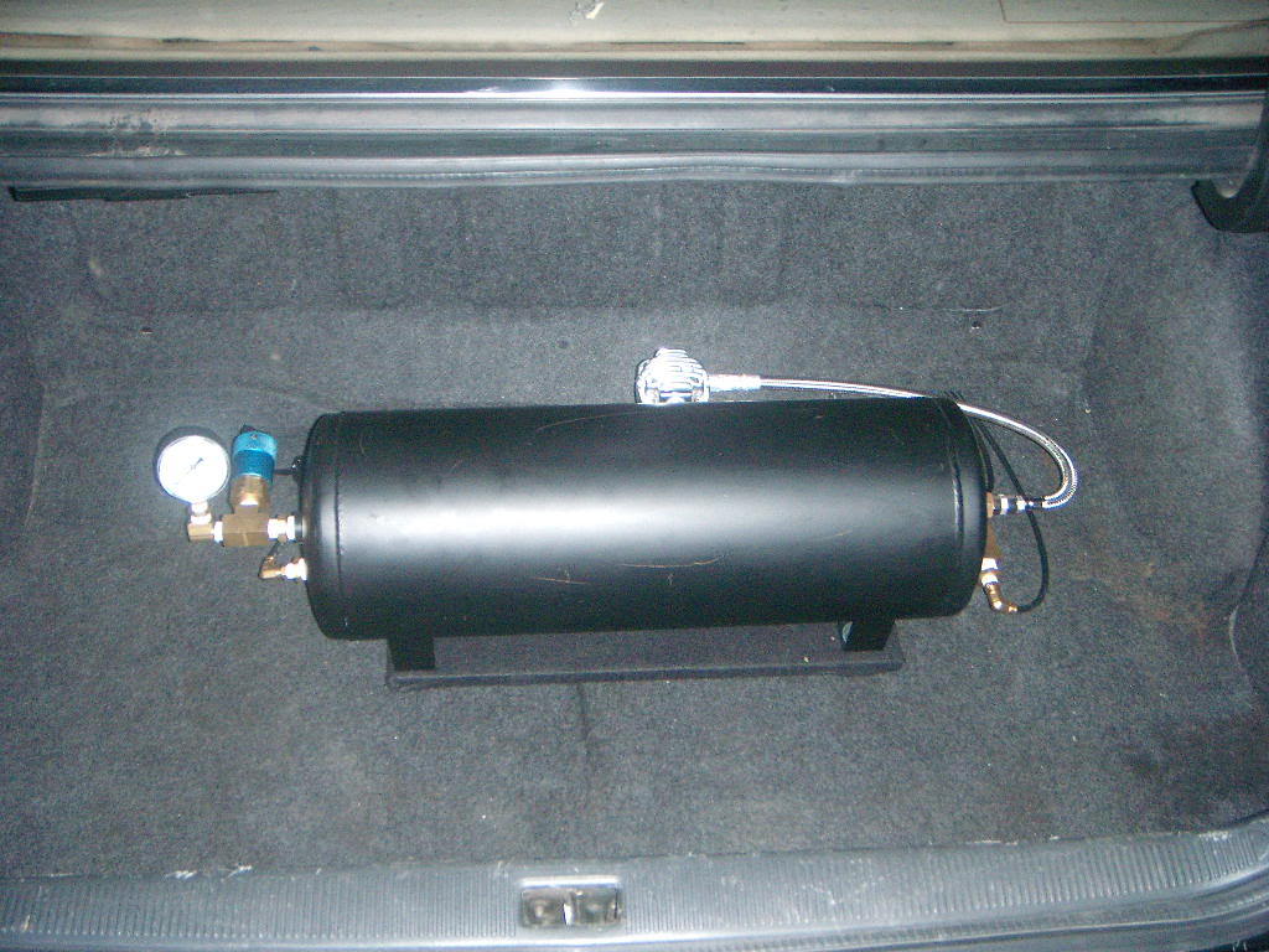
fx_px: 1393
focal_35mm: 38
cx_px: 634
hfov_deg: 49.0
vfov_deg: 37.7
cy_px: 476
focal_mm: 6.4
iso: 383
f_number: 3.5
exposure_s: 1/60.2
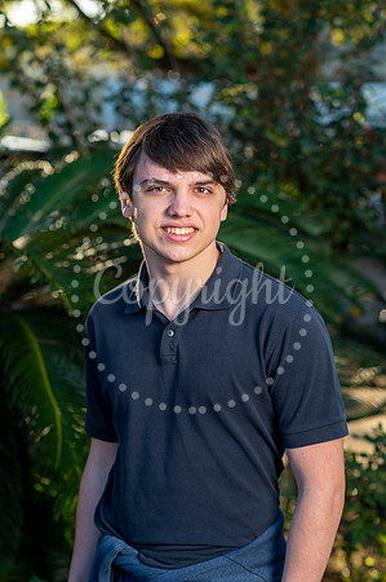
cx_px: 193
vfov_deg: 23.9
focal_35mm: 85
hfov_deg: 16.0
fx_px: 1370
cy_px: 291
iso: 200
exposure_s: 1/200
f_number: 4
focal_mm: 85
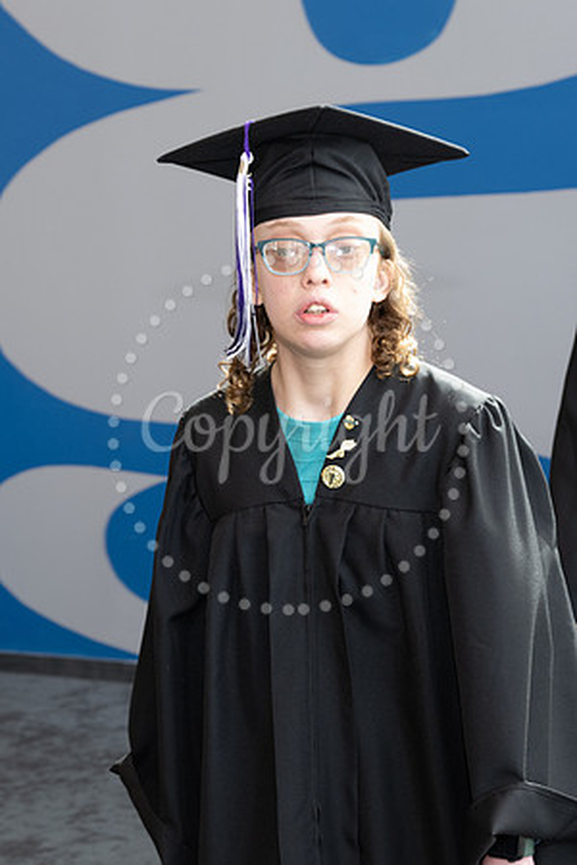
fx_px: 1937
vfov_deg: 25.2
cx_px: 173
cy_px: 400
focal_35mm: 81
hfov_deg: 16.9
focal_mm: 50
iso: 800
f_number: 5
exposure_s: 1/125
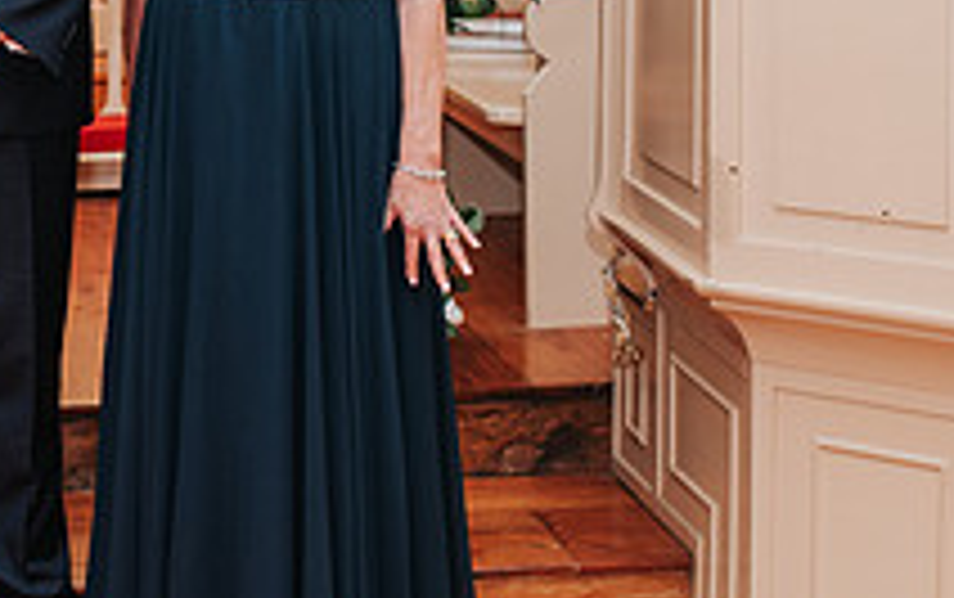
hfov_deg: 18.8
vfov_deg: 11.9
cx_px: 47
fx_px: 2811
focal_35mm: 108
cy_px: -82
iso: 1000
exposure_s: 1/200
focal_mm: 35
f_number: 3.2
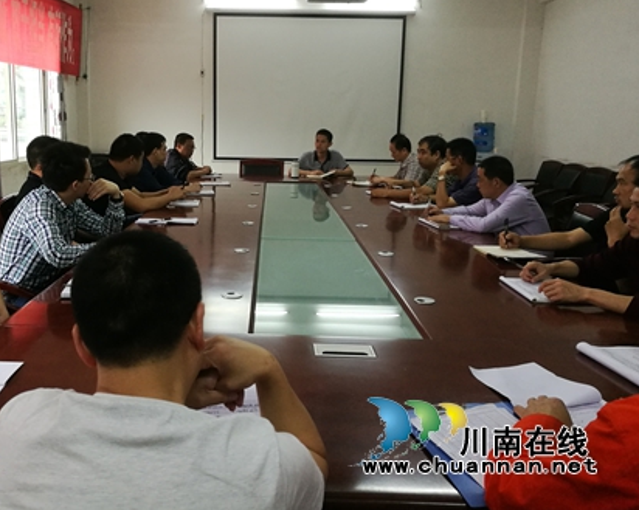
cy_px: 222
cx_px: 256
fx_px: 605
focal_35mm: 32
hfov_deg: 55.3
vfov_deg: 45.6
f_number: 2.2
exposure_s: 1/33.3
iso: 250
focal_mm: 4.5
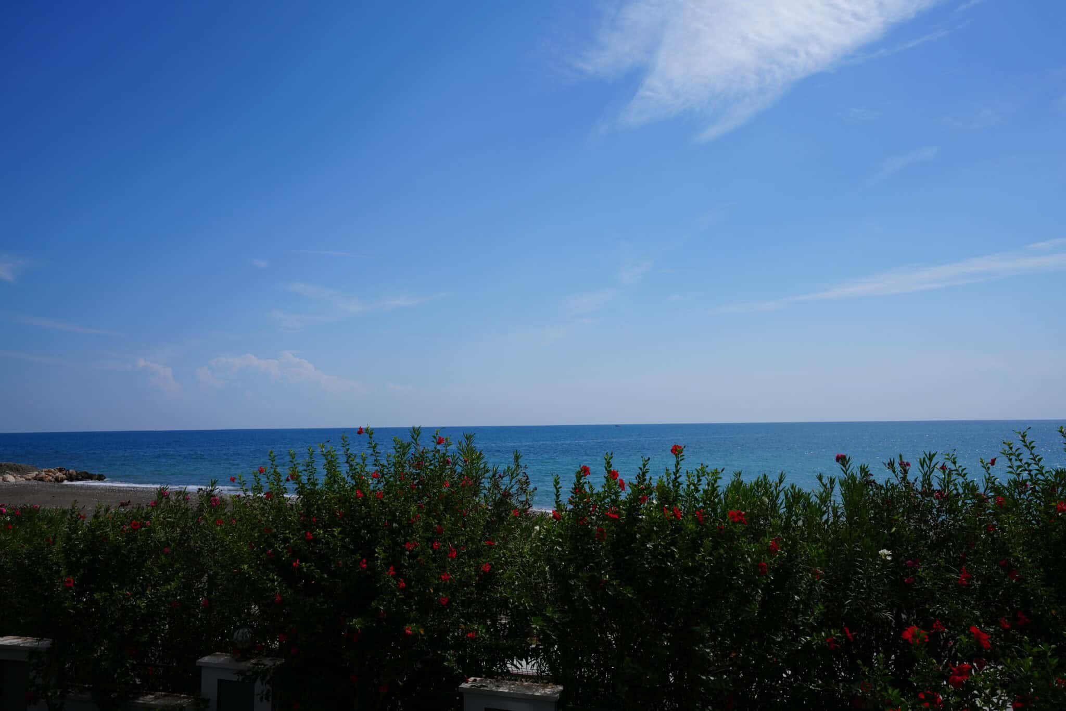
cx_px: 533
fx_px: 829
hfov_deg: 65.5
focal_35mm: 28
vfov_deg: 46.4
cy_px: 356
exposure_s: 1/400
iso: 100
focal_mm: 28
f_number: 10
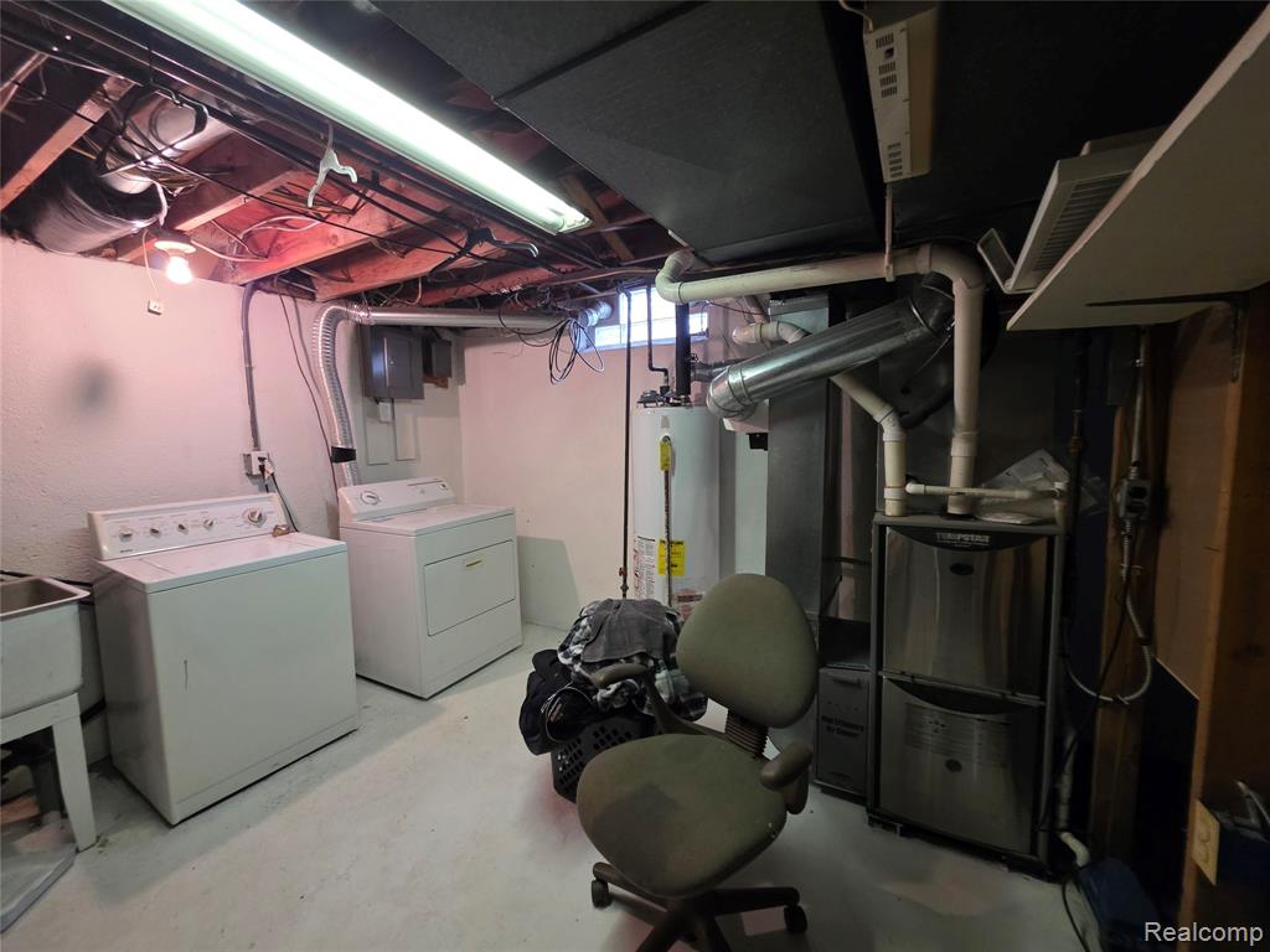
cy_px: 476
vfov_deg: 89.9
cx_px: 635
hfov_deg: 106.2
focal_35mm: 13
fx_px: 477
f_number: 1.9
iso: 500
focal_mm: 2.2
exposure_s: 1/60
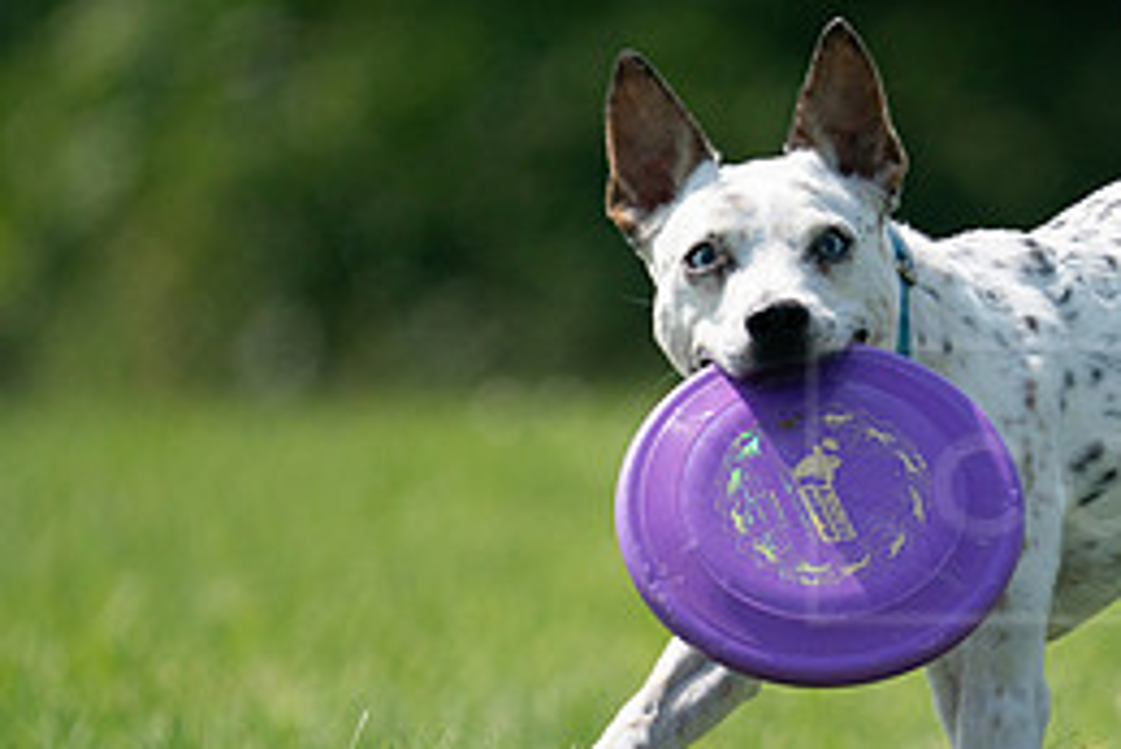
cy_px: 556
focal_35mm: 1344
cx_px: 1221
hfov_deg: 1.5
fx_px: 41872
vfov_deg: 1.0
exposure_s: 1/4000
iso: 800
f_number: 6.3
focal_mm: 600
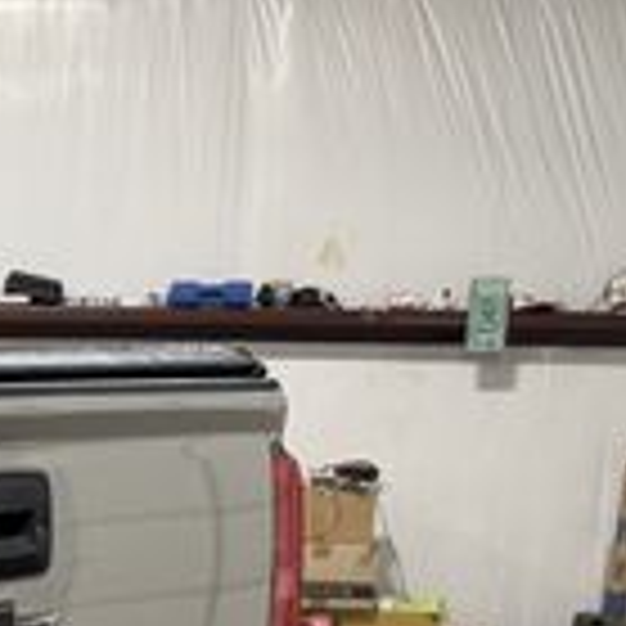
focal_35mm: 98
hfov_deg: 14.9
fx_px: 2005
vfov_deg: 17.3
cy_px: 640
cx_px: -576
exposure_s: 1/60
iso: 160
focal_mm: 6.76
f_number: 1.78
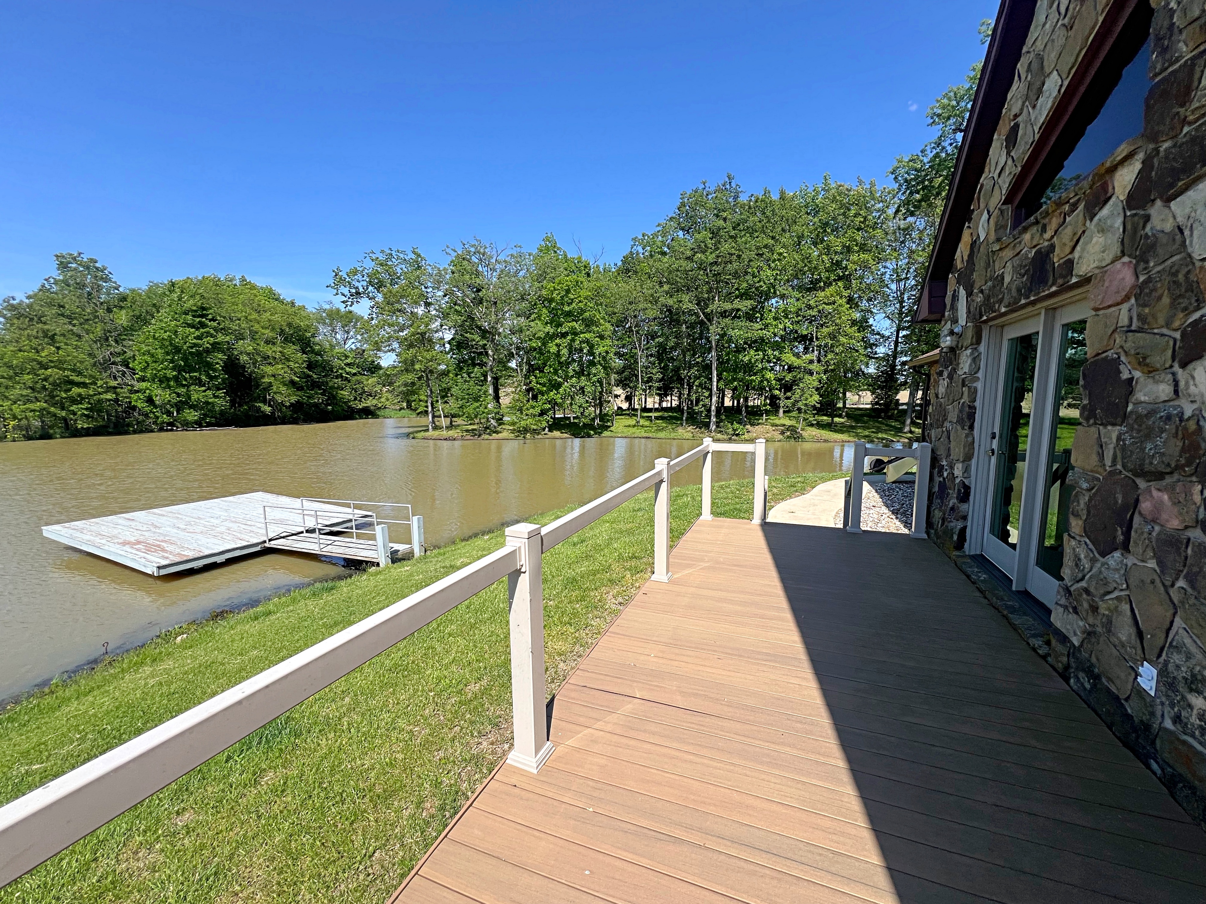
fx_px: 453
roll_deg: -0.7
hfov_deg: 106.2
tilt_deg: -6.2
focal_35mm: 13
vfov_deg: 89.9
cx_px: 603
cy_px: 452
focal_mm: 1.57
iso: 32
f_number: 1.8
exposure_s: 1/1292
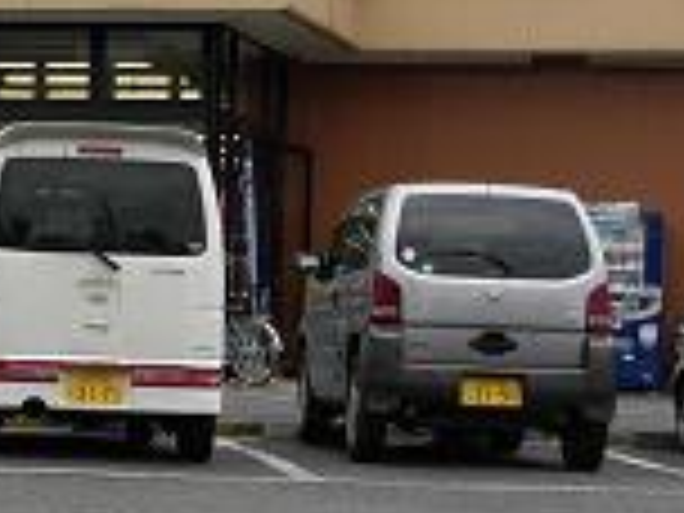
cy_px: 108
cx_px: -133
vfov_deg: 9.0
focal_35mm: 164
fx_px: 3241
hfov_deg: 11.8
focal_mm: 10.5
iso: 79
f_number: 3.4
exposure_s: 1/497
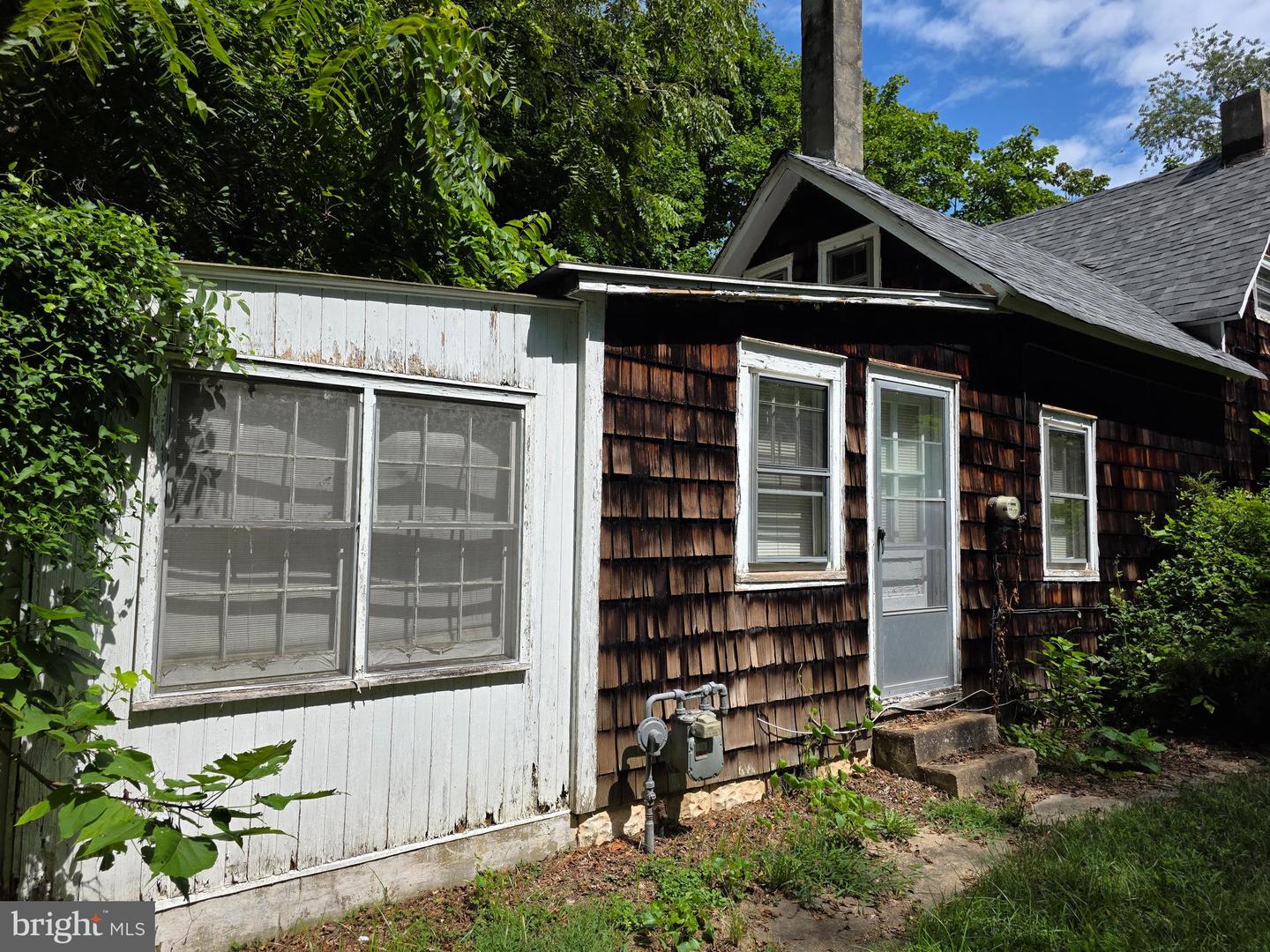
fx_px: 844
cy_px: 476
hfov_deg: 73.9
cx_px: 635
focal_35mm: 23
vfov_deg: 58.9
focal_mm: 6.3
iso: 80
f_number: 1.7
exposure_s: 1/5778
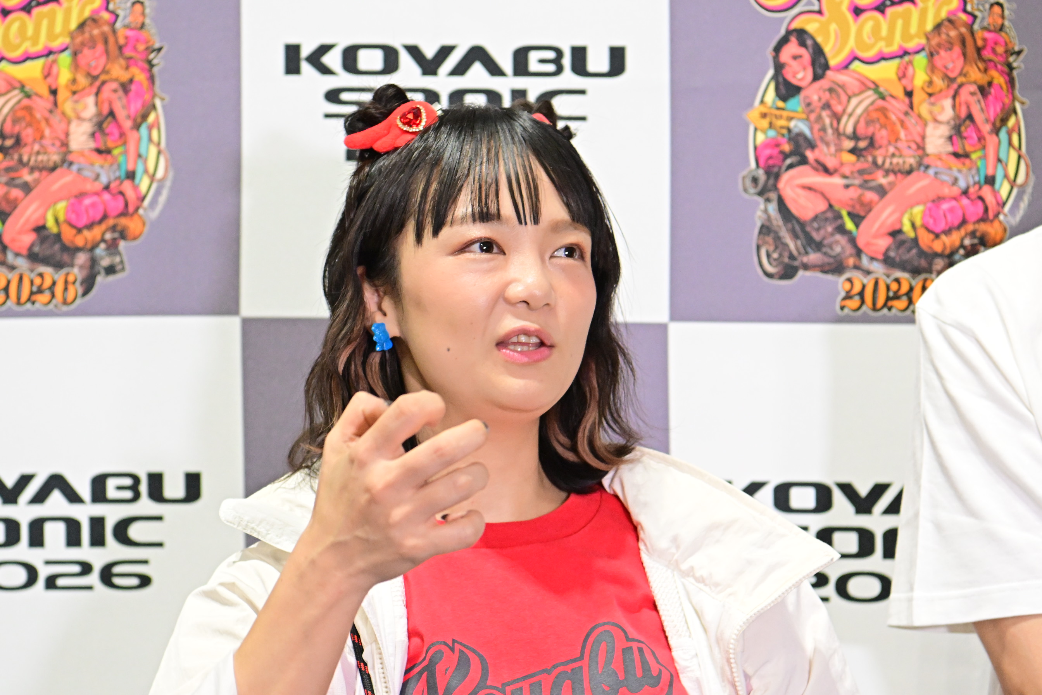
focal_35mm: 97
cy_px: 348
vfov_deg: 14.1
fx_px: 2807
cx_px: 521
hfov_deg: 21.0
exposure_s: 1/160
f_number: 4.5
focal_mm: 65
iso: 4000
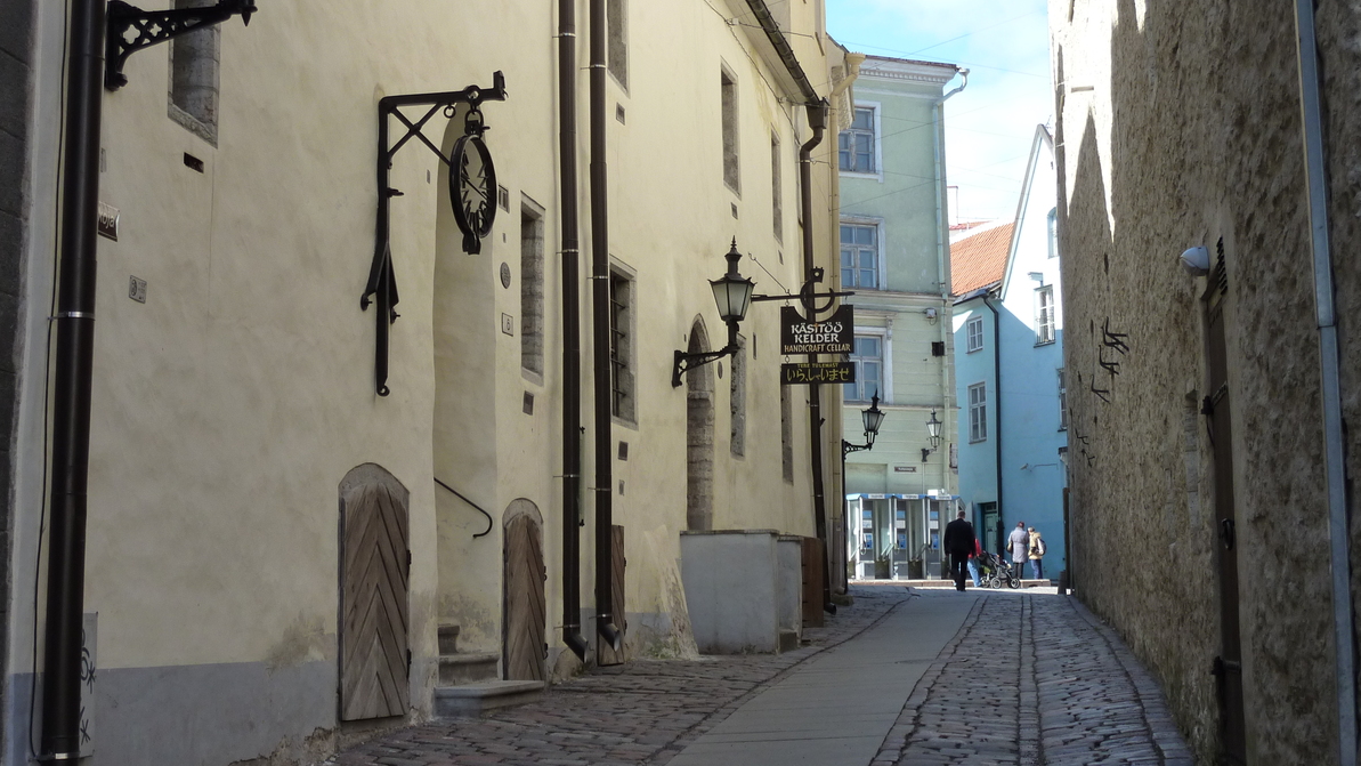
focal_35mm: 57
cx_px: 678
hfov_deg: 36.6
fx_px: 2057
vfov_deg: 21.1
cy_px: 350
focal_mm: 8.5
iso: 125
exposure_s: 1/250
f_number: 3.8
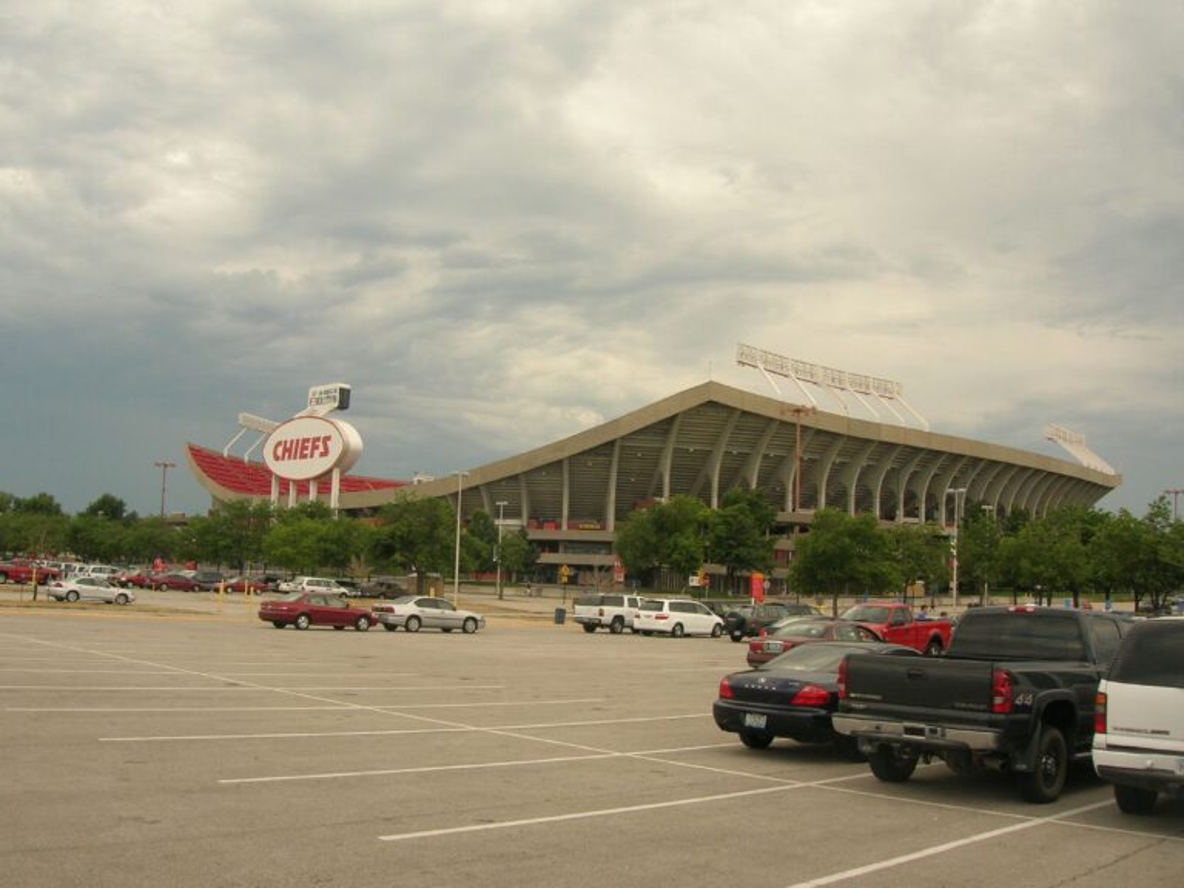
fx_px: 1163
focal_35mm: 34
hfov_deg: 54.0
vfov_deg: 41.8
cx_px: 592
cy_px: 444
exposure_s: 1/144
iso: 50
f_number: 4.9
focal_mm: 5.7
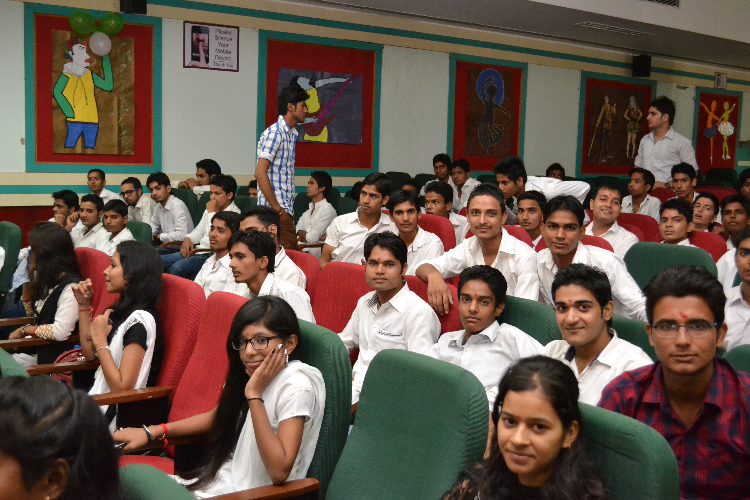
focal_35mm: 39
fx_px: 812
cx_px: 375
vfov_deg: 34.2
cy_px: 250
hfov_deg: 49.6
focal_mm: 26
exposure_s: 1/60
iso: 3200
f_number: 4.2
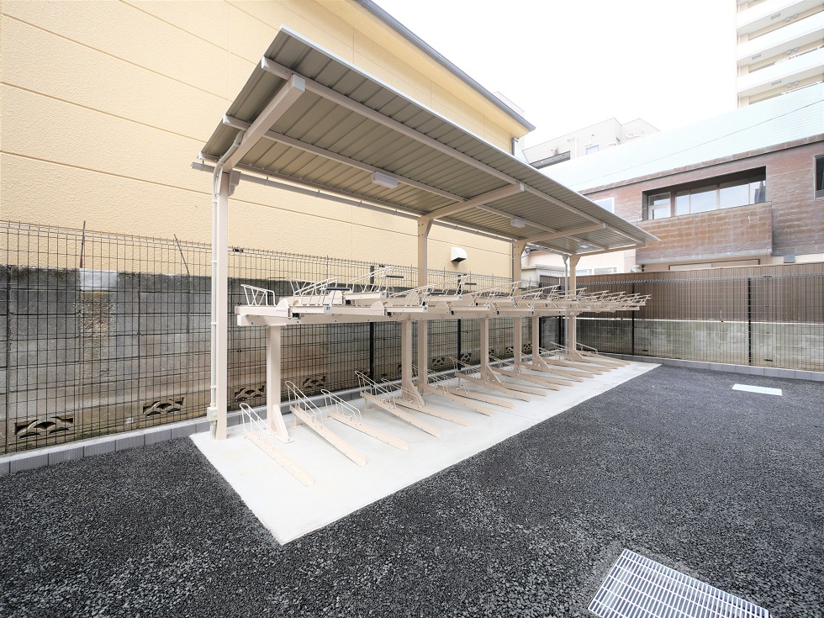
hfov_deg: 102.1
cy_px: 309
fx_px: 333
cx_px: 412
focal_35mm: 14
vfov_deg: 85.7
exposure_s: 1/160
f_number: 4
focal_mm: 7
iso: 200
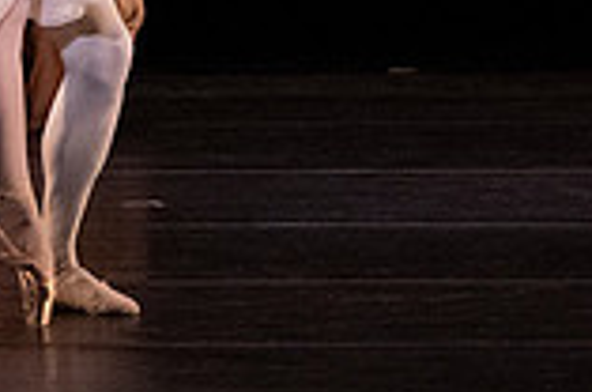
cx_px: 4
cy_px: -273
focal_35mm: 1245
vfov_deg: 1.1
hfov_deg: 1.7
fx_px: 20432
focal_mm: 336
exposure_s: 1/400
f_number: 7.1
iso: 20000
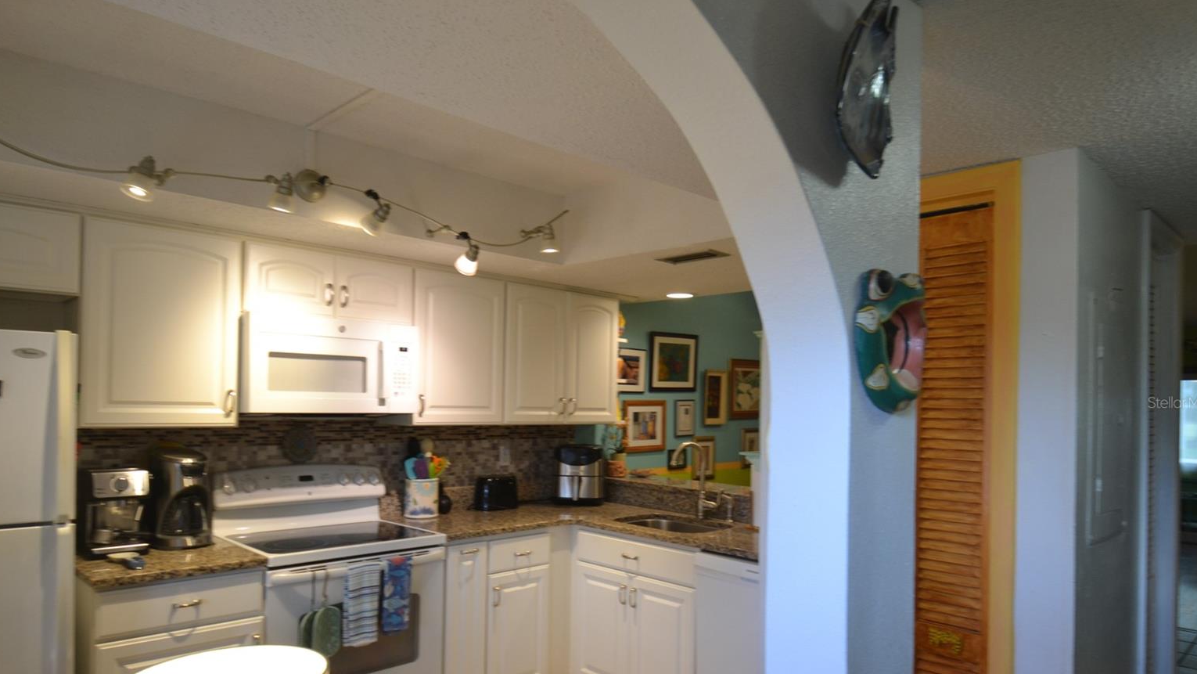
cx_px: 591
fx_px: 730
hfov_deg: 78.7
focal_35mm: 23
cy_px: 402
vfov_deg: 49.2
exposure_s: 1/60
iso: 450
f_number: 4
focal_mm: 14
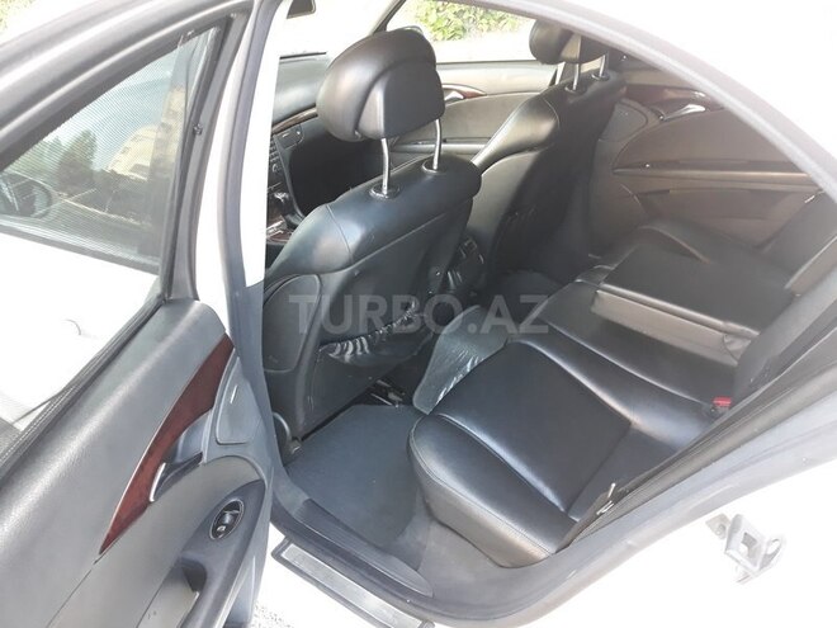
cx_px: 418
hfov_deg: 65.3
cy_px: 314
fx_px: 653
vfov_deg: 51.4
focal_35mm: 27
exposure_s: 1/50
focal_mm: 3.71
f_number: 1.7
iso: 200
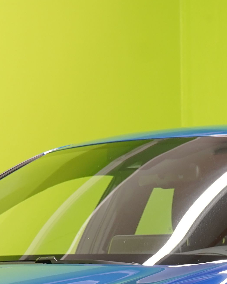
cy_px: 309
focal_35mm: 251
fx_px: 2108
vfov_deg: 7.7
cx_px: 151
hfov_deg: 6.2
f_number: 5.6
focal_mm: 58
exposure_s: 1/25
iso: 400
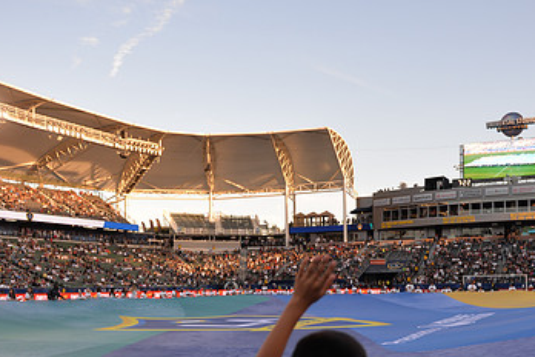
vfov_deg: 32.5
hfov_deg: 48.2
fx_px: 594
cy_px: 285
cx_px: 314
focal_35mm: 40
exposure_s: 1/640
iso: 160
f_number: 2.8
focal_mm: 24
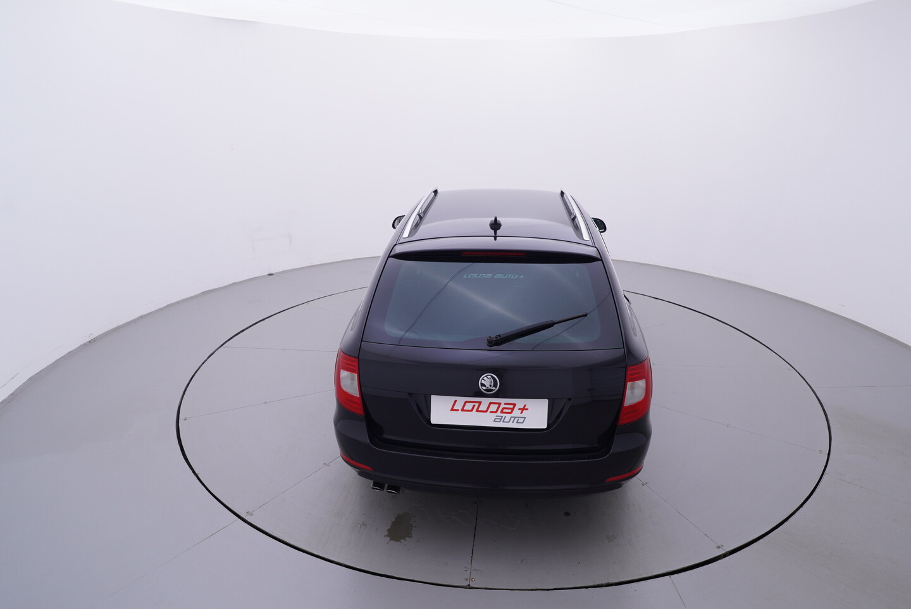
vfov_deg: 56.2
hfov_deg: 77.3
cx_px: 456
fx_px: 570
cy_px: 304
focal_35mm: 22
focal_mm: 15
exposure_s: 1/80
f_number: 5
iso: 200
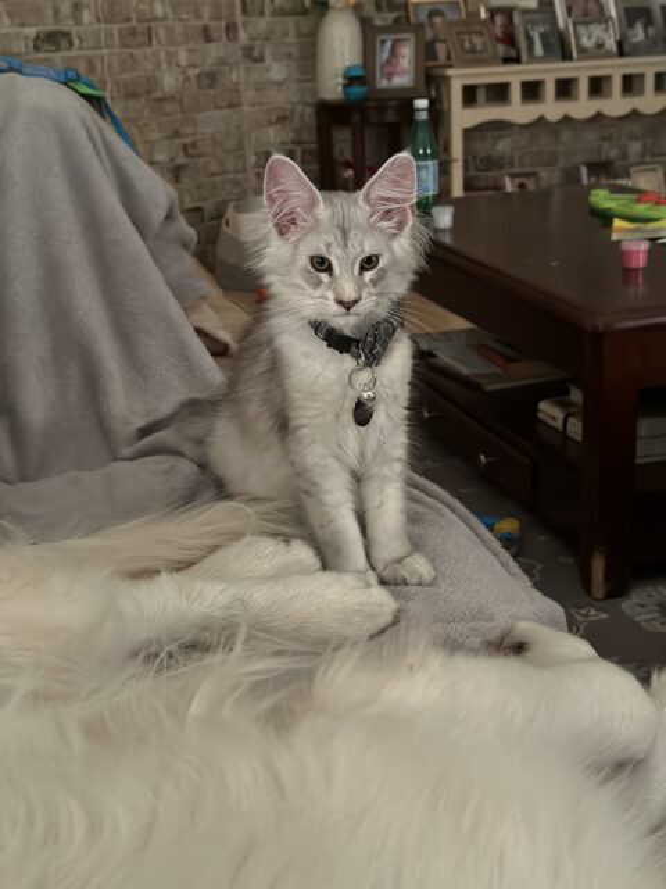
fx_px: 1231
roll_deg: +2.9
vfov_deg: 39.7
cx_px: 333
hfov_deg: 30.3
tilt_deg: -17.2
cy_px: 444
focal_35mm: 48
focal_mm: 6.86
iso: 1000
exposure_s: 1/30
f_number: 1.78
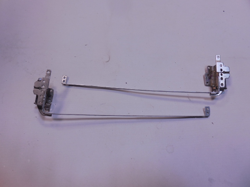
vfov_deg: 53.1
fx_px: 188
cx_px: 125
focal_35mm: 26
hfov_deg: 67.3
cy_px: 94
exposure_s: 1/30
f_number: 3.5
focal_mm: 4.6
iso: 140
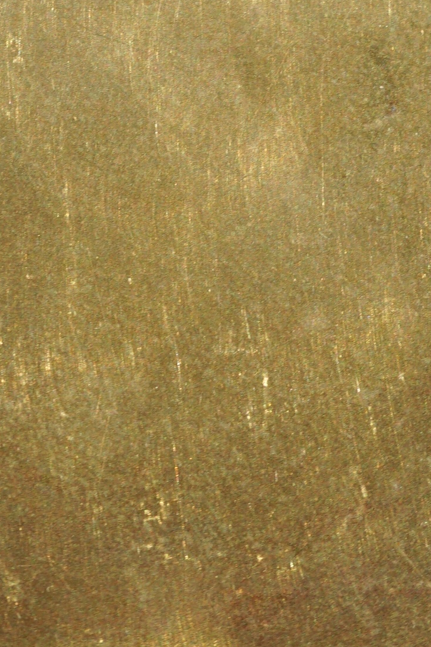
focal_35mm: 143
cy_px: -180
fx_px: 2565
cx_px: 29
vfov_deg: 13.8
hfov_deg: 9.6
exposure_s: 1/125
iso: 100
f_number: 8
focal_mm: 25
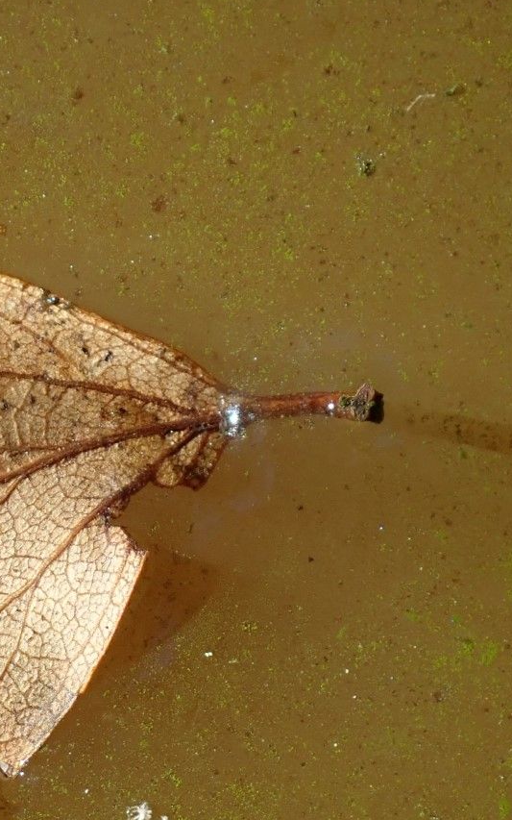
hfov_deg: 7.3
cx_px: 38
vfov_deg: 11.7
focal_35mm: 179
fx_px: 3997
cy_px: 509
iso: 250
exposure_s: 1/400
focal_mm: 18
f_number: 4.9
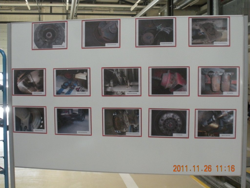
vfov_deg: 29.1
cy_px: 94
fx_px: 361
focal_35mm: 50
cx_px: 125
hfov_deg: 38.2
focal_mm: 9.1
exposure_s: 1/35
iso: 400
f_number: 4.4
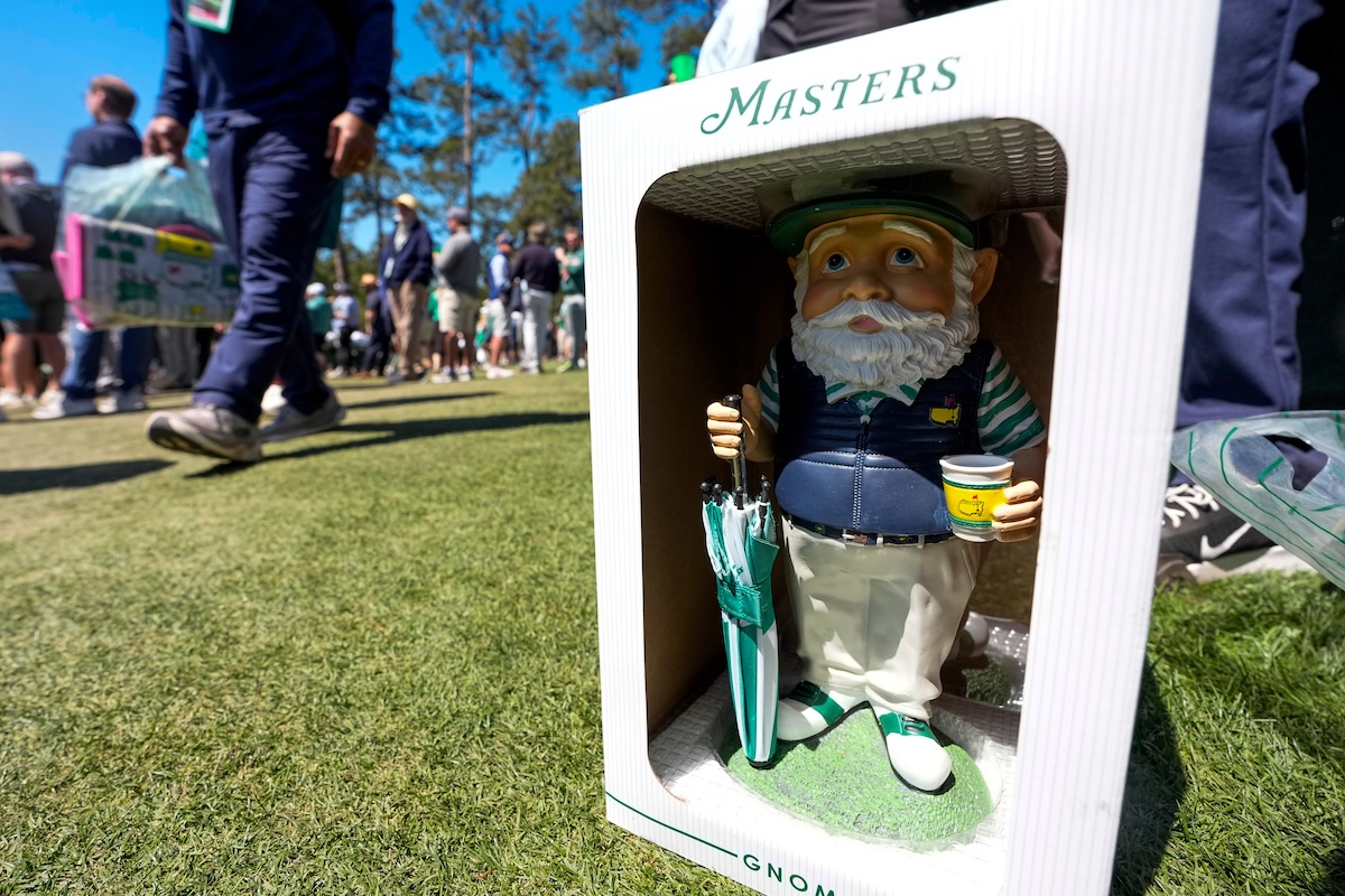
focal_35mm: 16
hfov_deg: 96.7
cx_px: 672
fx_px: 598
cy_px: 448
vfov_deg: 73.7
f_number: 5.6
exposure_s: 1/2000
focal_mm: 16
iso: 800
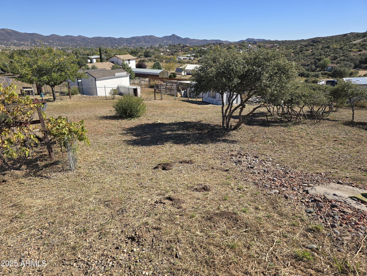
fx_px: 244
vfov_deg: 58.9
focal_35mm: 23
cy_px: 138
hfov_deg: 73.9
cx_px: 184
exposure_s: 1/728
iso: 12
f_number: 1.7
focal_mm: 6.3
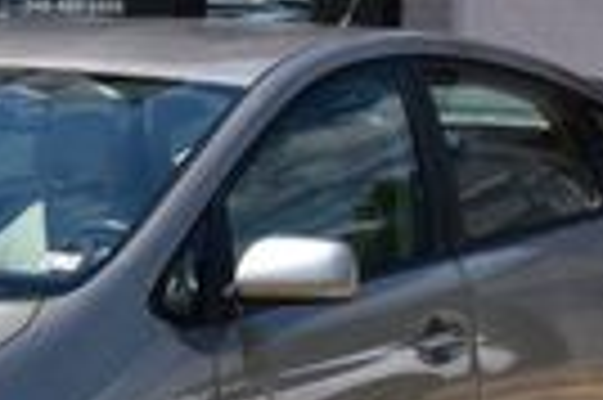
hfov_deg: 10.2
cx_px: 27
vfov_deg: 6.8
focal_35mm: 200
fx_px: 3346
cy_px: 13
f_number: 11
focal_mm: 28
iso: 360
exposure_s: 1/500
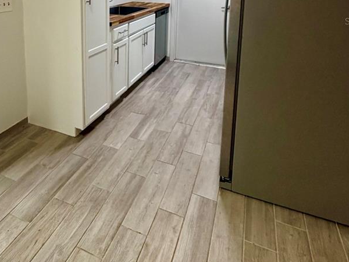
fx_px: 282
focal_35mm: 28
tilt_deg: -10.2
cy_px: 21
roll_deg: -1.2
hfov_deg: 62.3
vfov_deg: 44.7
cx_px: 124
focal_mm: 2.22
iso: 200
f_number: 2.2
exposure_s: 1/60
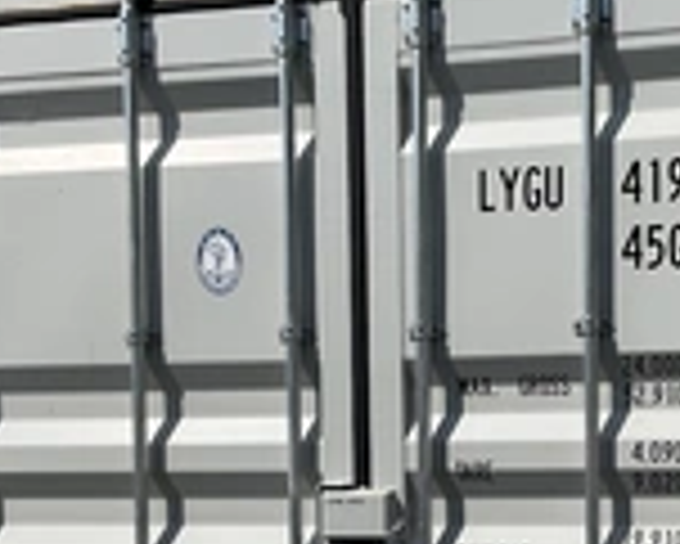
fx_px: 1510
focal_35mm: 75
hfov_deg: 25.0
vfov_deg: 20.0
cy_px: 495
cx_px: 527
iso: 25
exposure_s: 1/4065
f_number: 1.8
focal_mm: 3
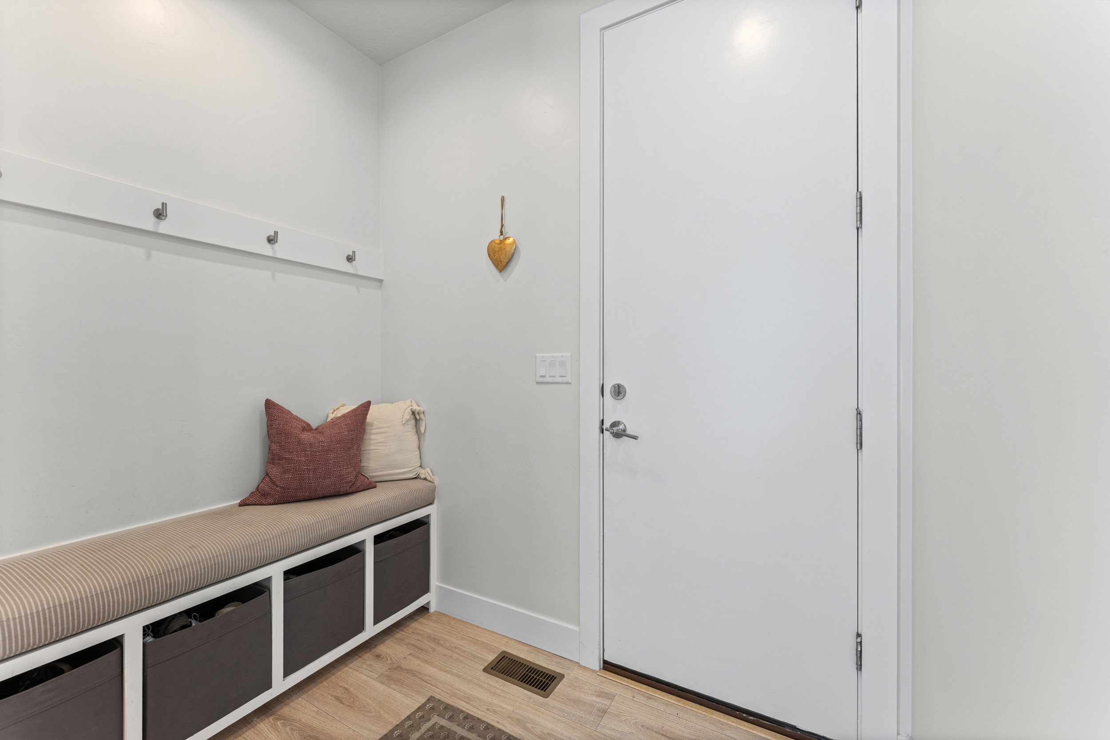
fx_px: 432
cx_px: 555
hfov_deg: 104.3
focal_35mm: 14
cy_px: 370
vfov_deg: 81.2
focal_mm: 14
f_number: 9
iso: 250
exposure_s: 1/4
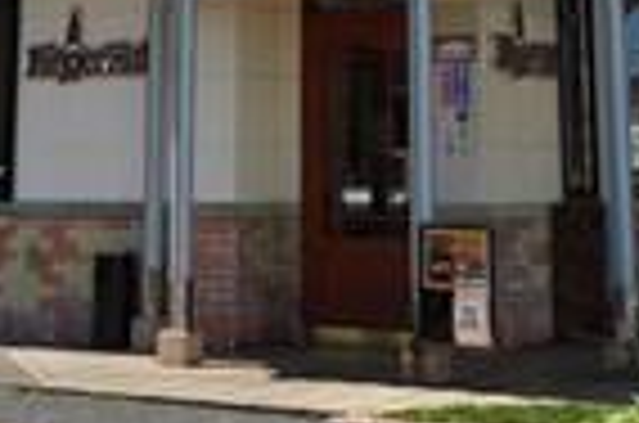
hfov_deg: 21.7
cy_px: -176
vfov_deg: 13.8
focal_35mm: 94
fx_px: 1665
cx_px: 306
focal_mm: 16
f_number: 8
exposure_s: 1/400
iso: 200
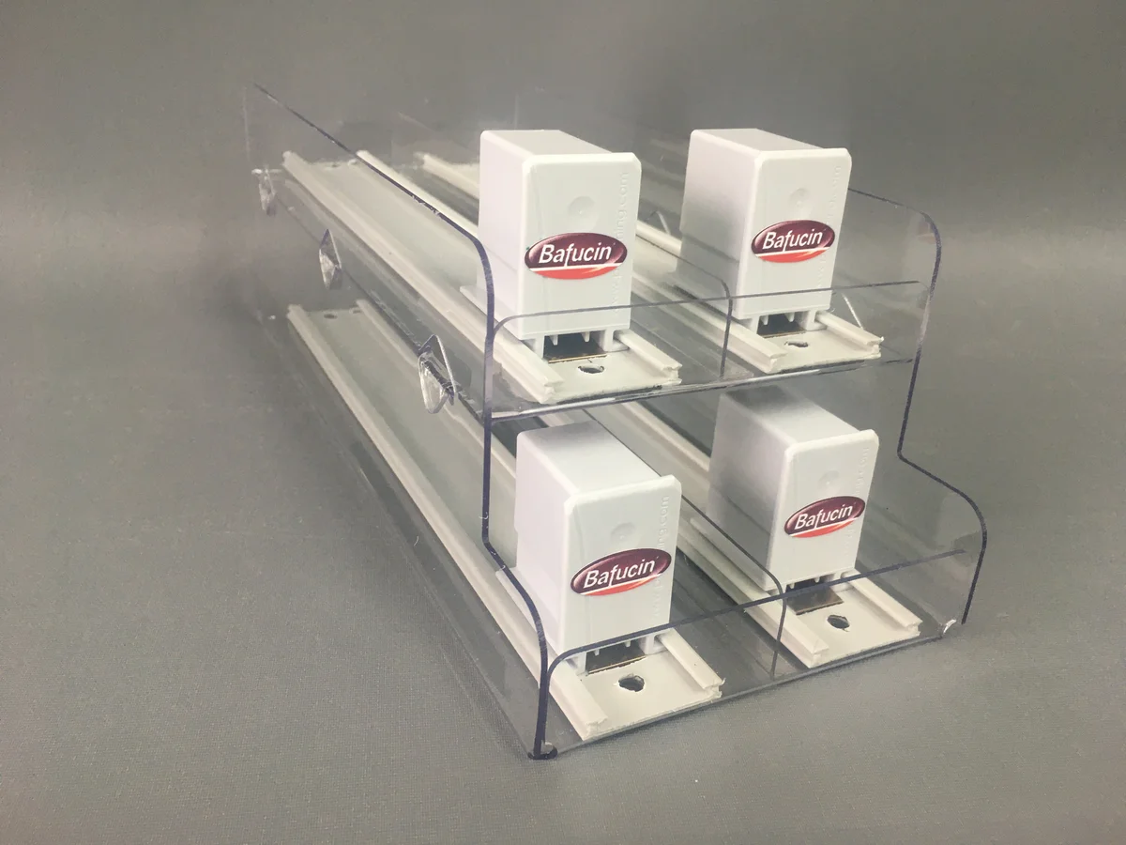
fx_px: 943
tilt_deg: -23.6
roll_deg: -4.7
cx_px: 563
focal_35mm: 29
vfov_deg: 48.2
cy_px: 422
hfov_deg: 61.7
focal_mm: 4.15
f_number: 2.2
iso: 80
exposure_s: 1/33
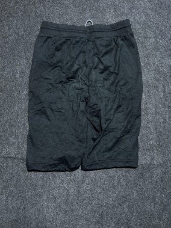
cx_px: 86
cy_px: 114
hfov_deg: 53.1
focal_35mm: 26
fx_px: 171
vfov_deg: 67.3
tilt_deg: -57.3
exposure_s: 1/50
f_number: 1.5
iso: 100
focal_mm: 5.7
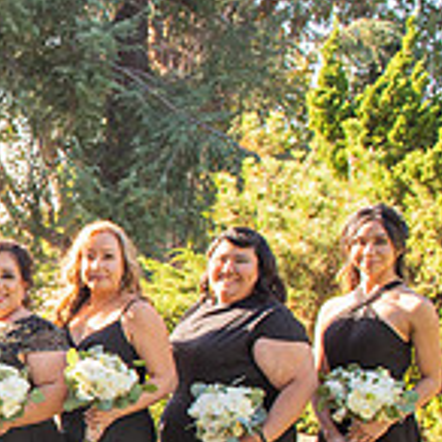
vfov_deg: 21.1
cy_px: 365
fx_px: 1170
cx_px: -354
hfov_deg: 17.4
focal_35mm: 81
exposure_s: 1/250
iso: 200
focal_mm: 24
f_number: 5.6
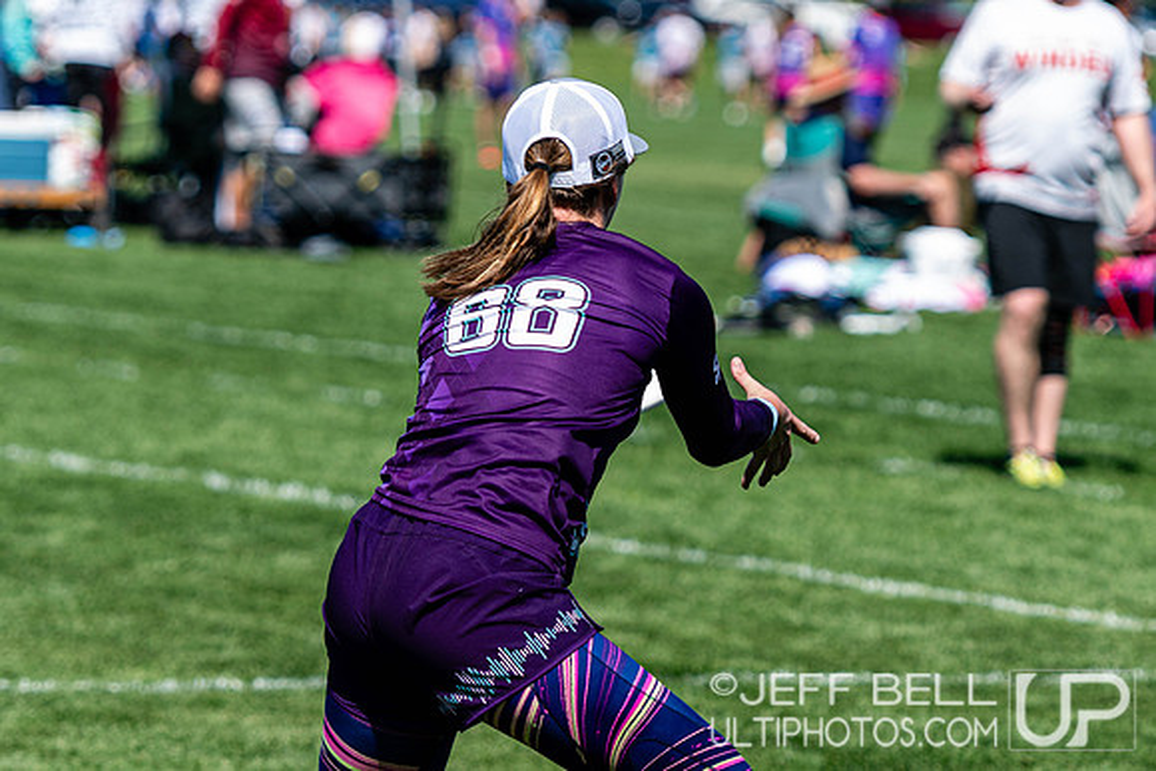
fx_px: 9899
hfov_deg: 6.7
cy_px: 406
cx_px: 639
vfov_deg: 4.5
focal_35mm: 308
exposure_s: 1/1250
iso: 100
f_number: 3.2
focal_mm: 125
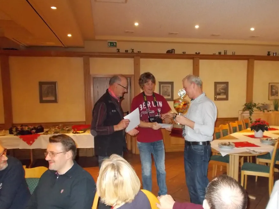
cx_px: 155
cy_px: 118
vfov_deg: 40.6
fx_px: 282
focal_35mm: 35
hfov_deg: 52.5
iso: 720
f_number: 3.4
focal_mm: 5.3
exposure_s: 1/25
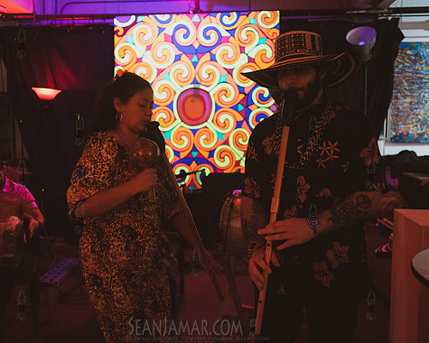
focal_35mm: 41
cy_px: 174
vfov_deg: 36.5
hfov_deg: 44.7
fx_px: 521
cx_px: 196
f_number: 2.8
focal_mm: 35
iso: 8000
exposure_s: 1/160
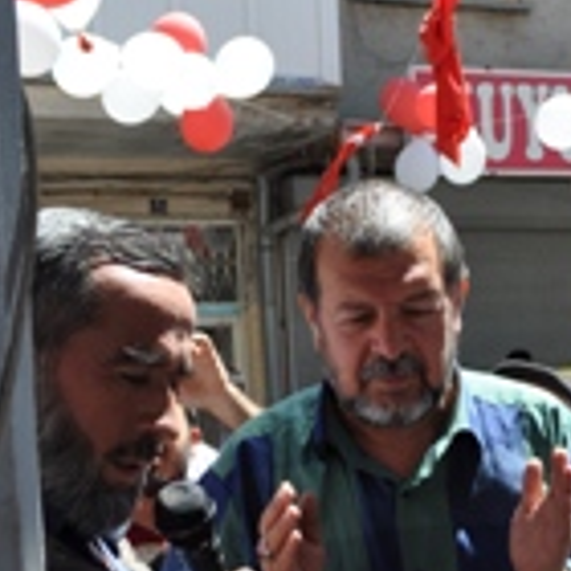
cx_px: 449
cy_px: 567
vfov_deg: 18.8
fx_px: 1680
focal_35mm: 90
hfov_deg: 19.1
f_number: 8
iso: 200
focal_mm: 22
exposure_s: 1/250
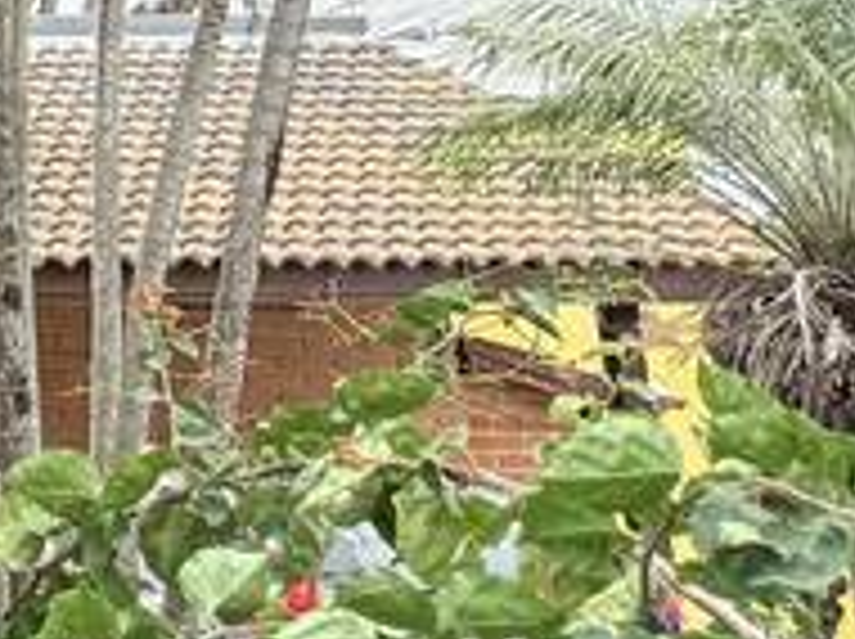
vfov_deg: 7.7
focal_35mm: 182
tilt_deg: +15.7
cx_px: -2340
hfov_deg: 7.9
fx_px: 4490
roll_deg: -0.3
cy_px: -788
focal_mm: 6.76
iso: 100
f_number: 1.78
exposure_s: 1/637
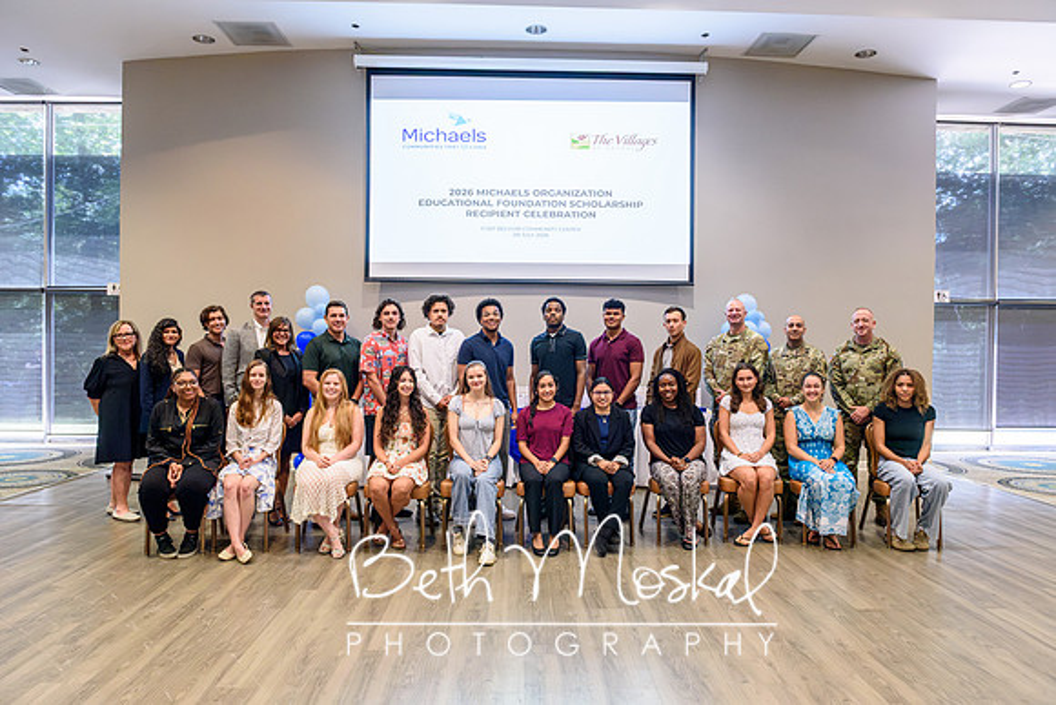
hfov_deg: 73.7
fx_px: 704
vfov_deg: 53.2
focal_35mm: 24
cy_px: 352
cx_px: 528
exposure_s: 1/160
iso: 3200
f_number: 5
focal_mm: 24
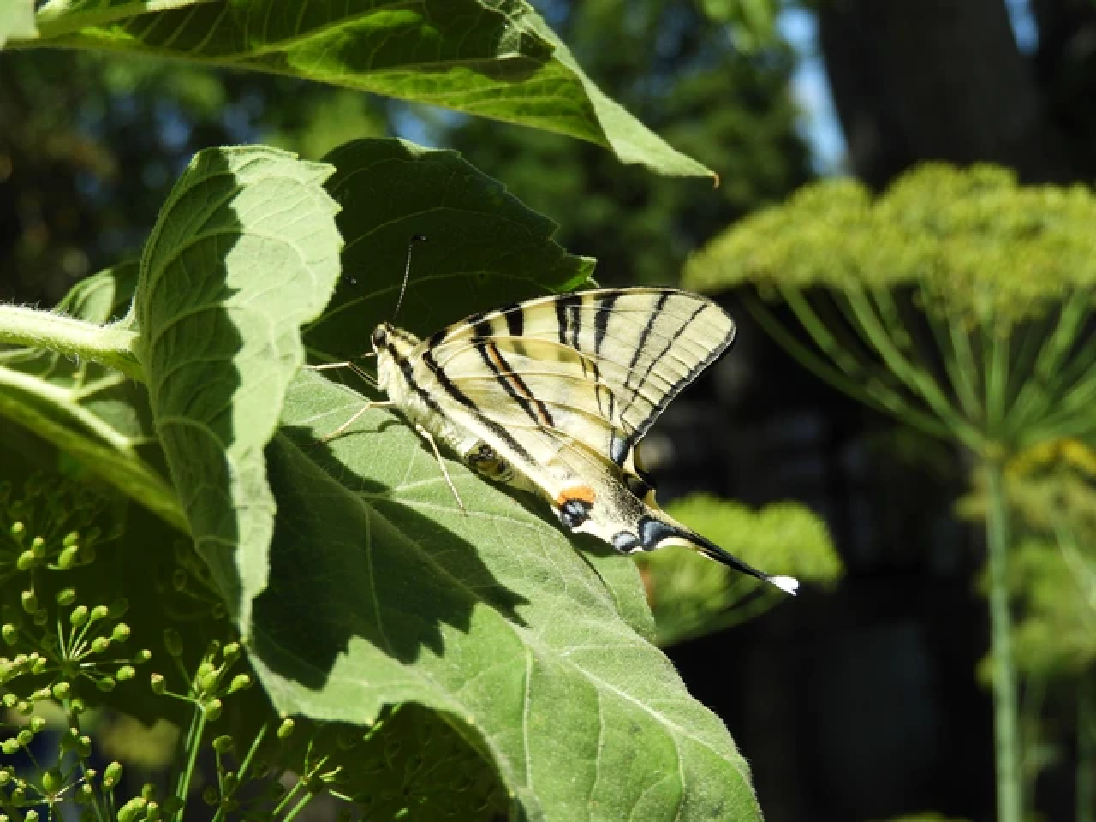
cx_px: 548
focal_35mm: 80
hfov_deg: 24.4
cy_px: 411
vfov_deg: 18.4
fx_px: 2533
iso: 100
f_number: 4.5
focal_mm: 14.3
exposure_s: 1/400
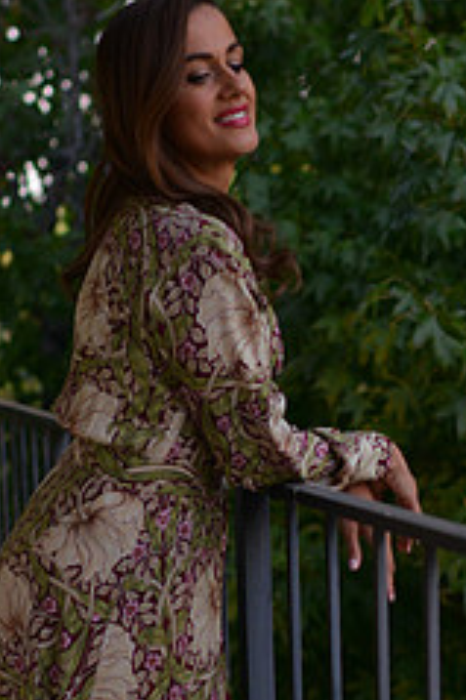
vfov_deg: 23.8
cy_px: 495
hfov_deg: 16.0
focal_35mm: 85
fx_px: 1653
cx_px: 207
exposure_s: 1/125
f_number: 1.8
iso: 1250
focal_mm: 35
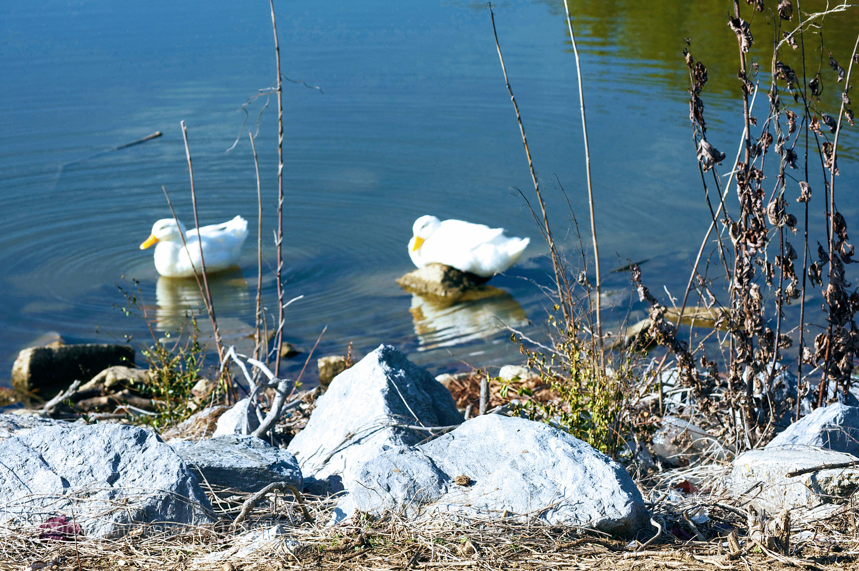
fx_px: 2574
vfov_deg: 12.7
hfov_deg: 18.9
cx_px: 430
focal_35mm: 108
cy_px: 286
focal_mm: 72
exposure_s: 1/350
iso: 200
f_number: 11
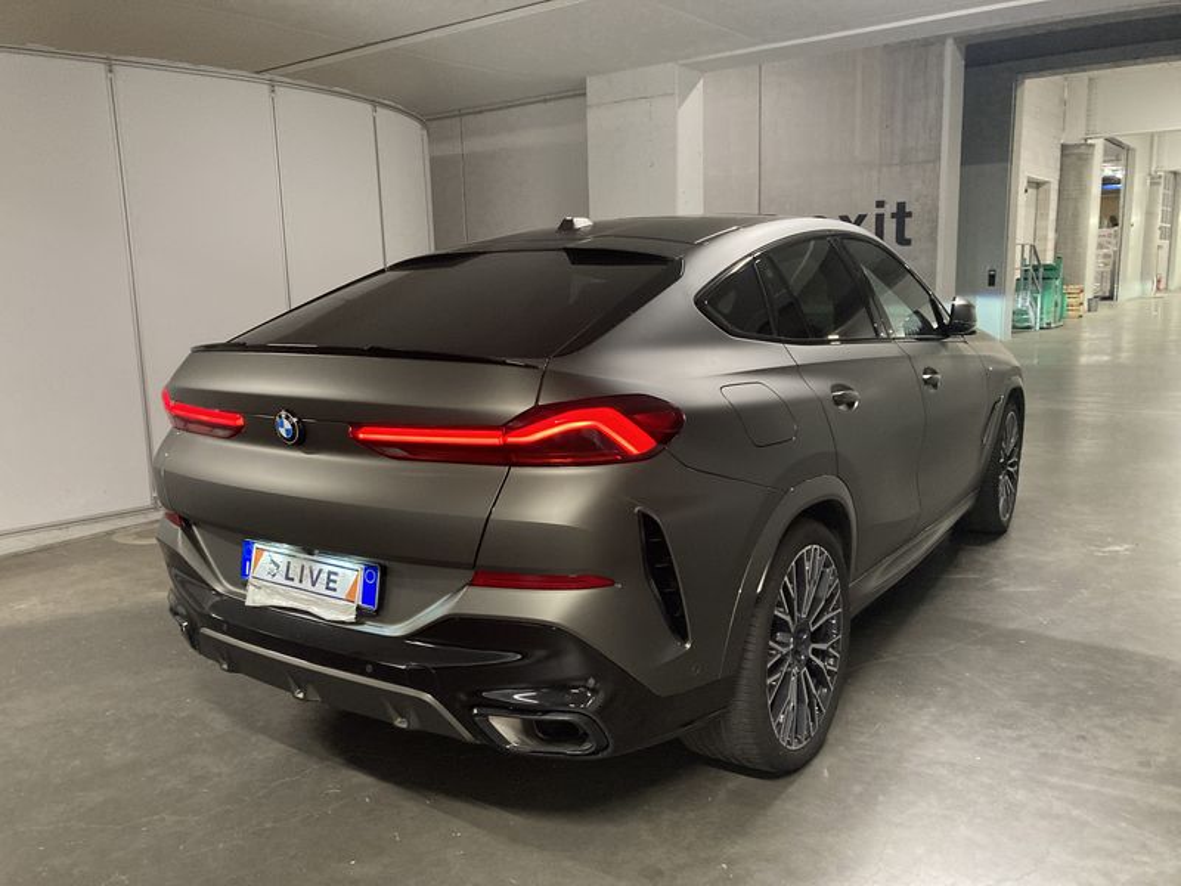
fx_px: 955
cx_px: 590
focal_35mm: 28
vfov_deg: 49.7
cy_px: 443
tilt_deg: -7.0
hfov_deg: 63.4
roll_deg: +2.6
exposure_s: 1/47
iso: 320
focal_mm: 3.99
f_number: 1.8
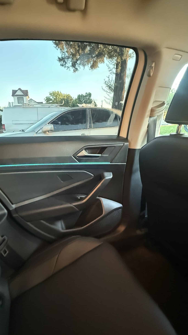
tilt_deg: -17.3
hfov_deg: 66.3
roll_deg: +0.8
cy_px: 169
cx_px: 73
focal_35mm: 16
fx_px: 142
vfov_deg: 99.4
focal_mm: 2.22
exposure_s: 1/43
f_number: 2.2
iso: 1600
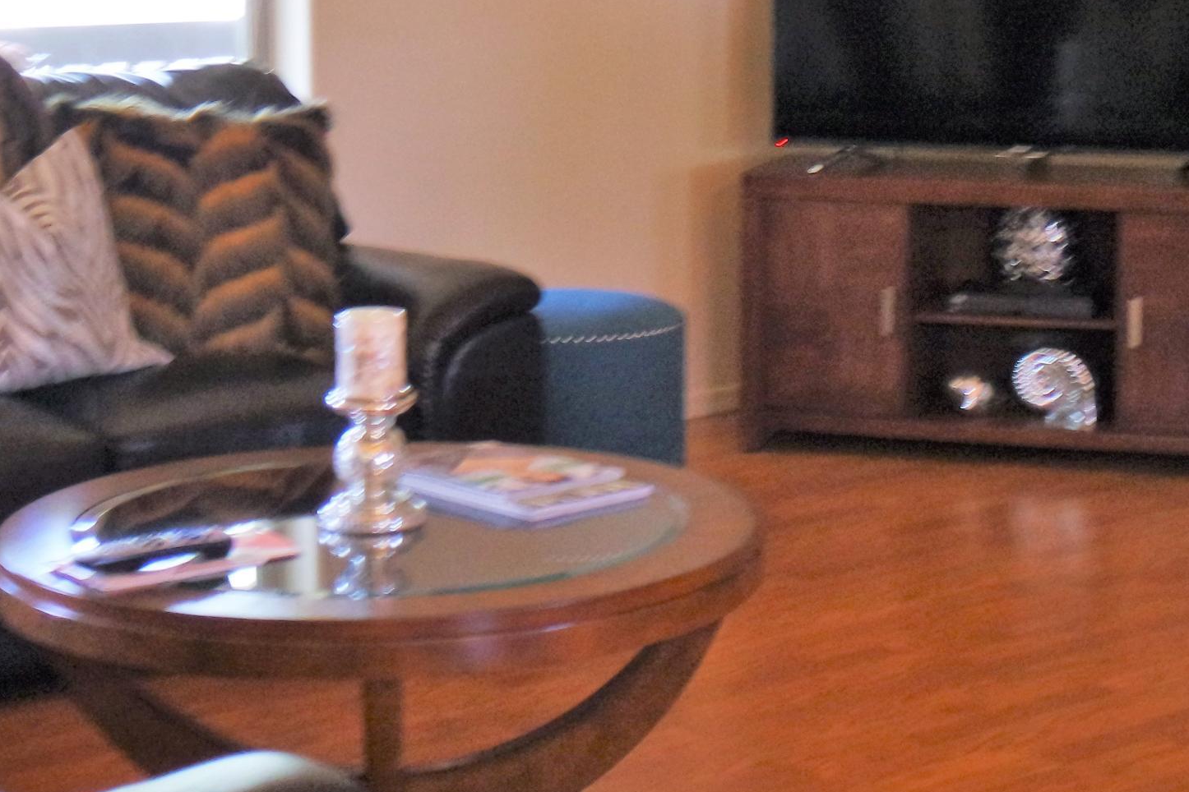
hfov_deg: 24.4
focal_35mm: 83
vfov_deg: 16.4
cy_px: 239
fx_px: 2741
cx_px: 798
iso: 1600
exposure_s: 1/15
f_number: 4
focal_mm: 15
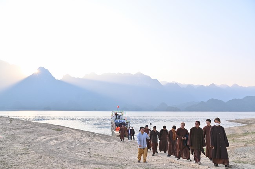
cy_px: 84
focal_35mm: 24
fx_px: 170
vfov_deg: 53.0
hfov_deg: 73.8
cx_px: 128
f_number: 8
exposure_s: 1/125
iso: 160
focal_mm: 24
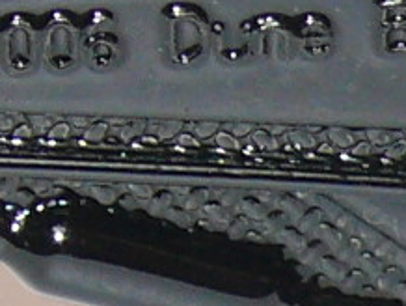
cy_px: -78
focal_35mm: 747
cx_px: 313
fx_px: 8771
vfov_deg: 2.0
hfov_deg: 2.7
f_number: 4
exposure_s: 1/30
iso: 100
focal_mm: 13.3
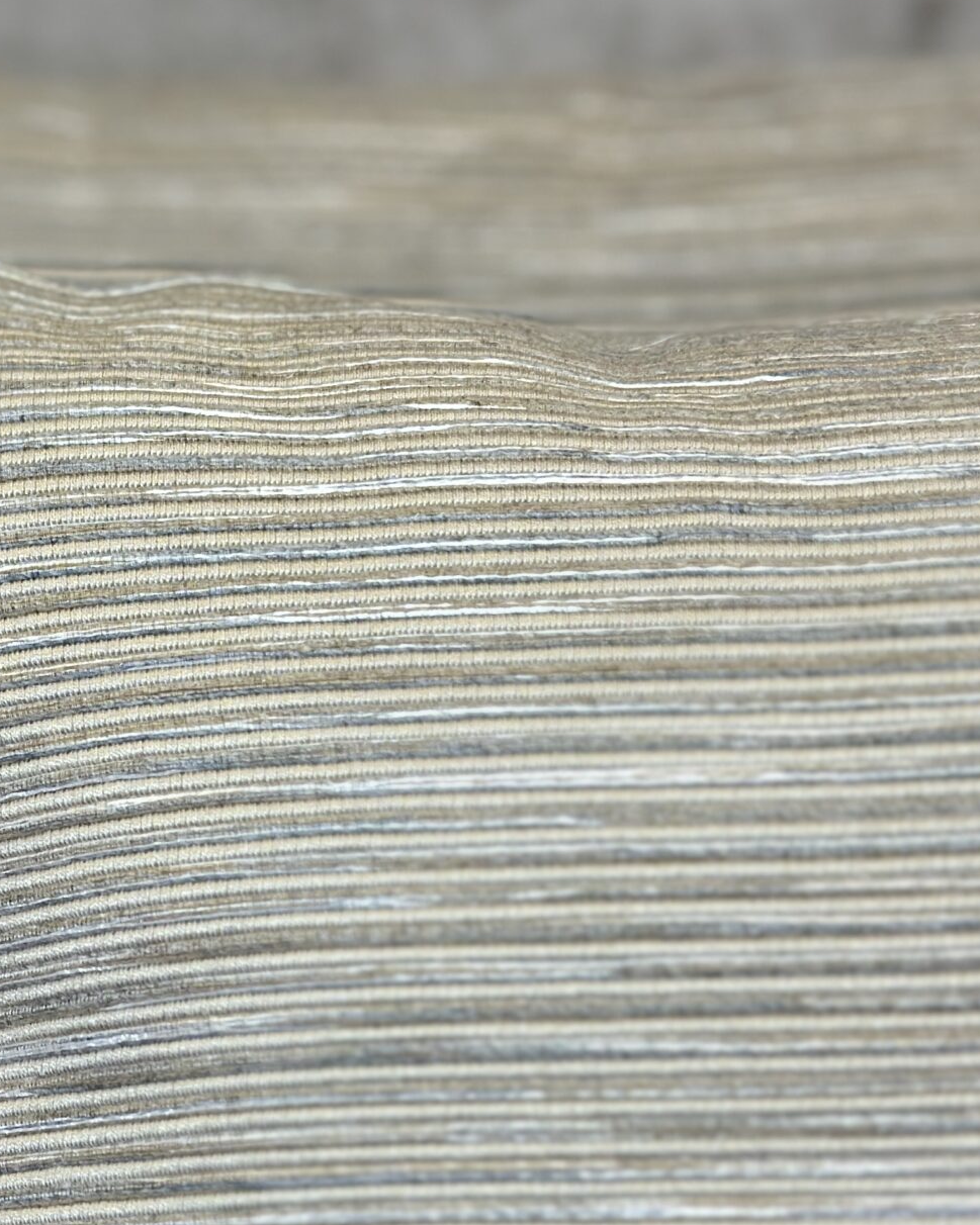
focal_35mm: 99
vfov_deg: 19.1
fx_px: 3591
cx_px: 56
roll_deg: +3.0
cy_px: 1036
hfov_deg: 15.3
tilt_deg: -17.9
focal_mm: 6.86
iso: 80
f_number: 1.78
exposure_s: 1/258
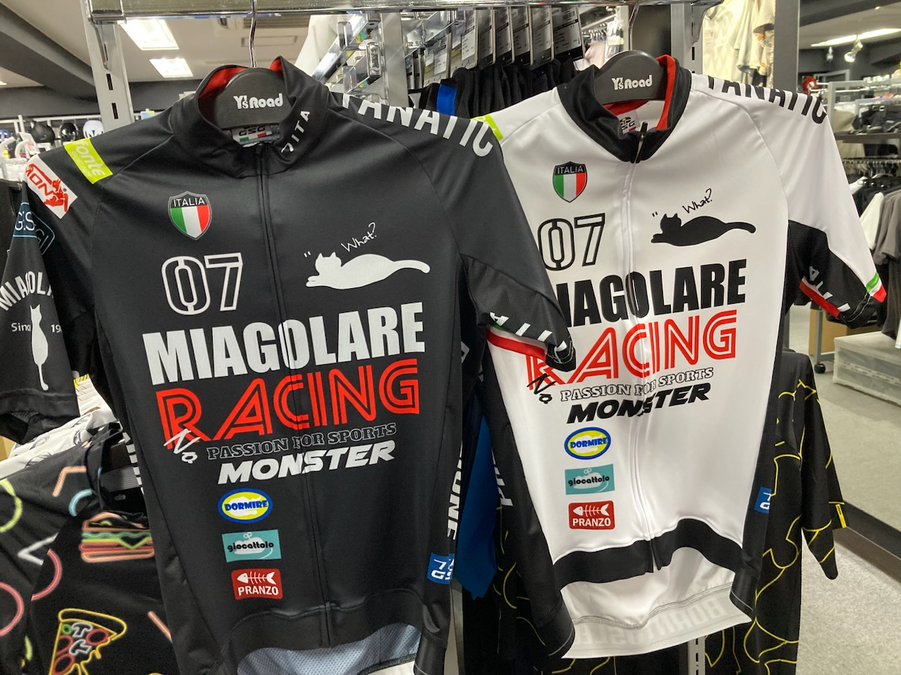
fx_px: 729
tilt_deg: -13.1
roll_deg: +3.4
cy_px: 338
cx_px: 450
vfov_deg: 49.7
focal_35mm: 28
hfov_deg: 63.4
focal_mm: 3.99
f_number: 1.8
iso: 250
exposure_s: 1/50
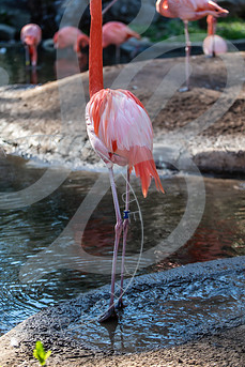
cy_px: 153
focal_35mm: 105
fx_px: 1071
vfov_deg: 19.4
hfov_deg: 13.0
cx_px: 92
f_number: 2.8
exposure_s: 1/400
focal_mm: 80
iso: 200
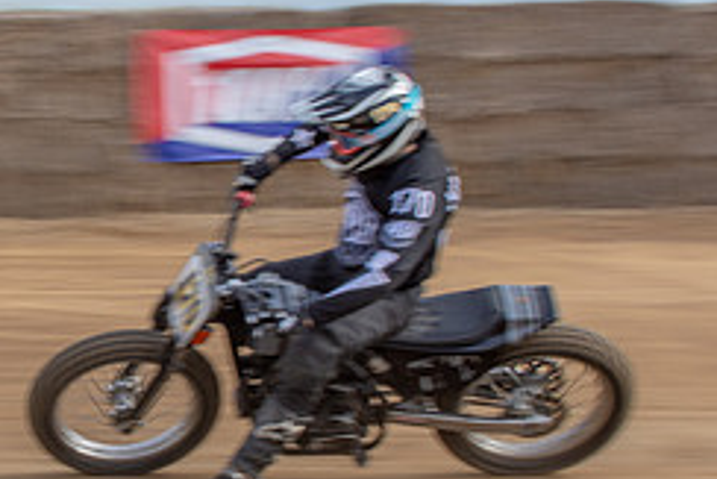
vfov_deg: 10.0
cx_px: -20
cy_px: 246
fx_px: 2730
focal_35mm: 137
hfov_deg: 14.7
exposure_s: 1/100
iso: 100
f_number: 11
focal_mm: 35
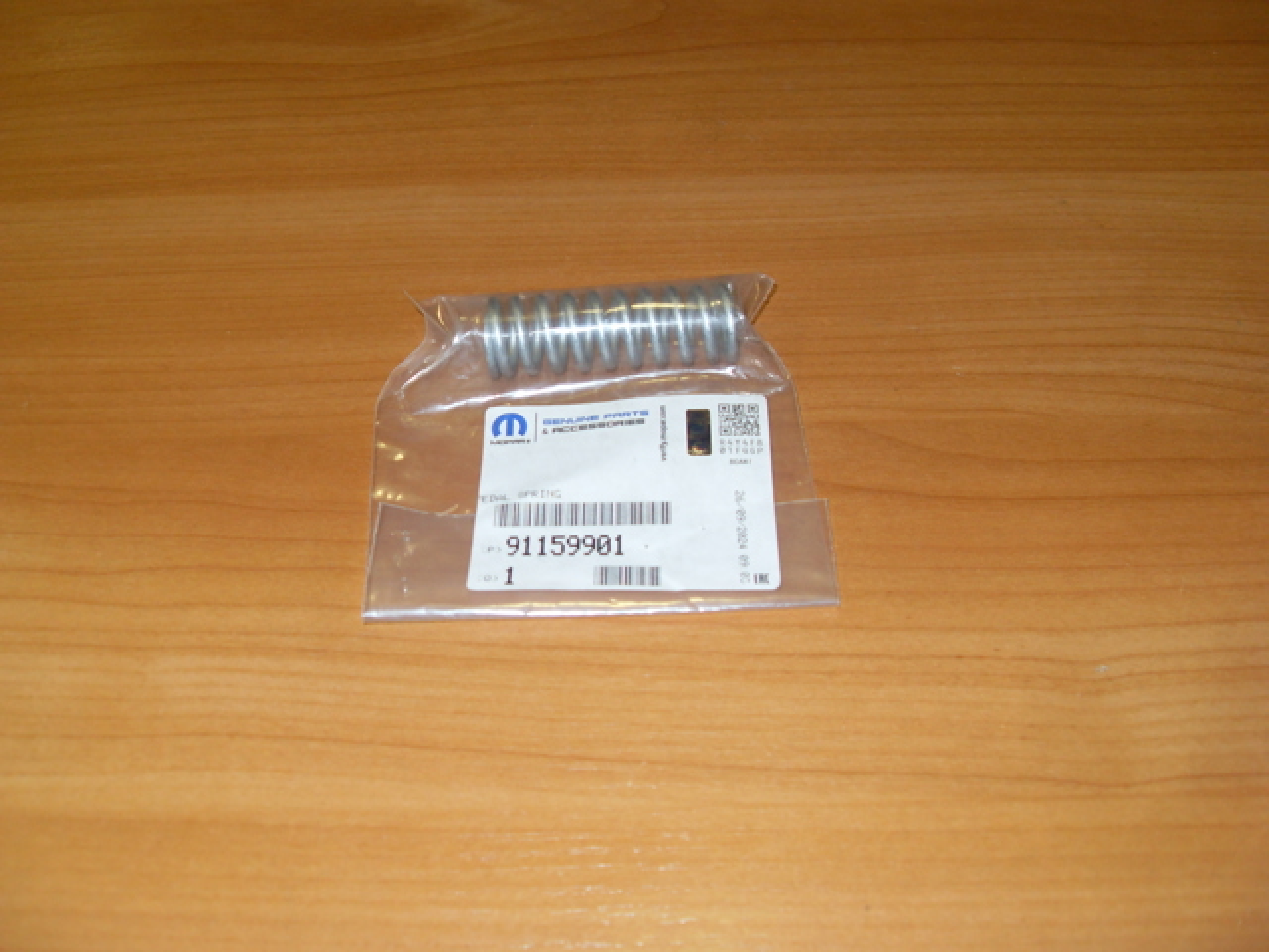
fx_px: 1283
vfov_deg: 40.7
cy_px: 476
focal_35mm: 35
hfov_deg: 52.6
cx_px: 634
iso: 100
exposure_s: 1/45
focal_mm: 6.3
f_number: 2.8
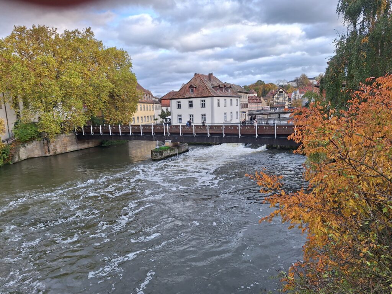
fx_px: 260
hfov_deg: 73.9
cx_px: 196
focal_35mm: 23
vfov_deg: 58.9
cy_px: 147
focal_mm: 5.54
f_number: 1.8
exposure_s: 1/385
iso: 40
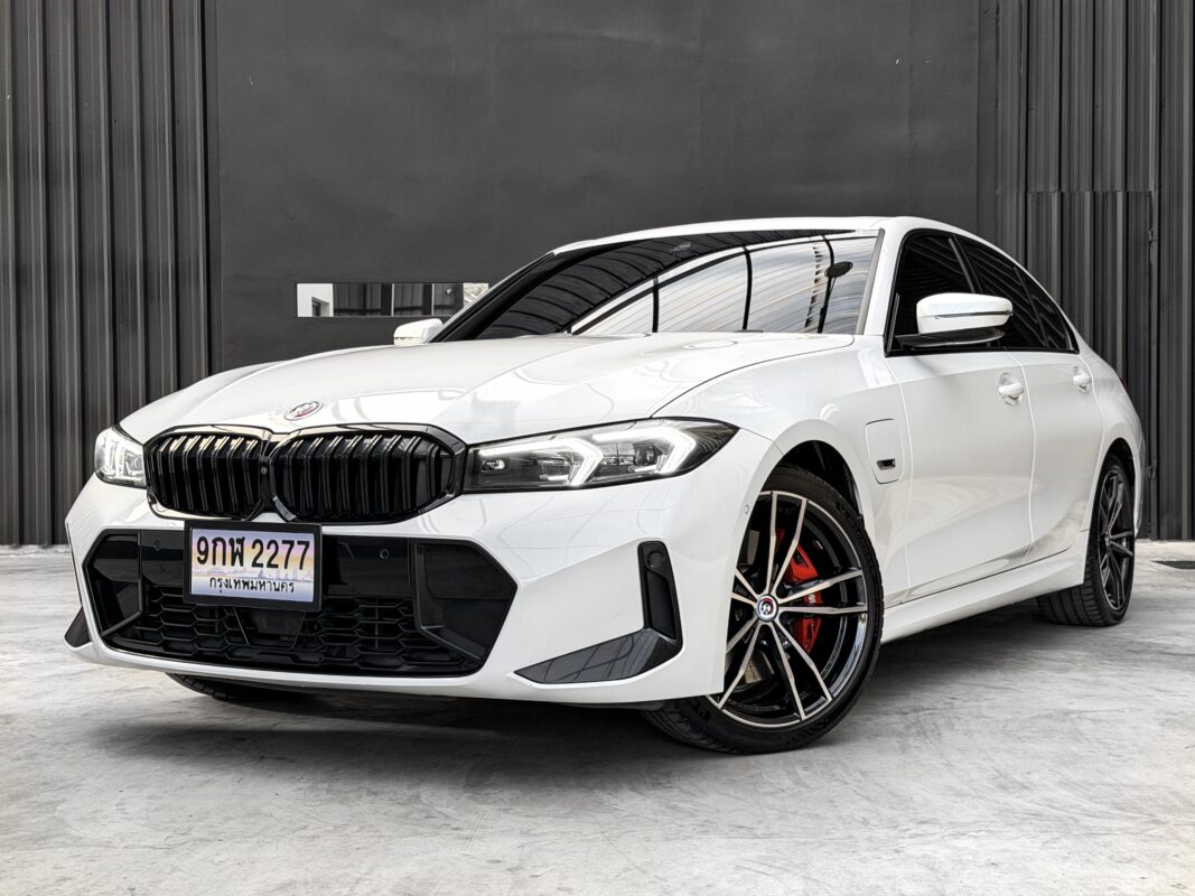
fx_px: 1657
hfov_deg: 39.7
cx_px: 598
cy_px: 448
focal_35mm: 48
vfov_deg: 30.3
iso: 80
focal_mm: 6.76
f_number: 1.8
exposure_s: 1/250
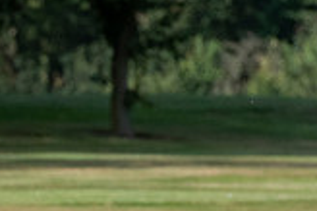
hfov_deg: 2.0
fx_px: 8876
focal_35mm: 1009
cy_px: 313
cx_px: -197
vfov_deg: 1.4
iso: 1000
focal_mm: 190
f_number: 7.1
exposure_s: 1/3200
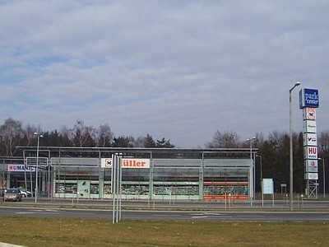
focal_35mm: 34
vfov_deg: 41.8
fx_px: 323
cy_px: 124
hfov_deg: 54.0
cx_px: 164
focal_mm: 5.6
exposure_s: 1/750
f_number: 5.6
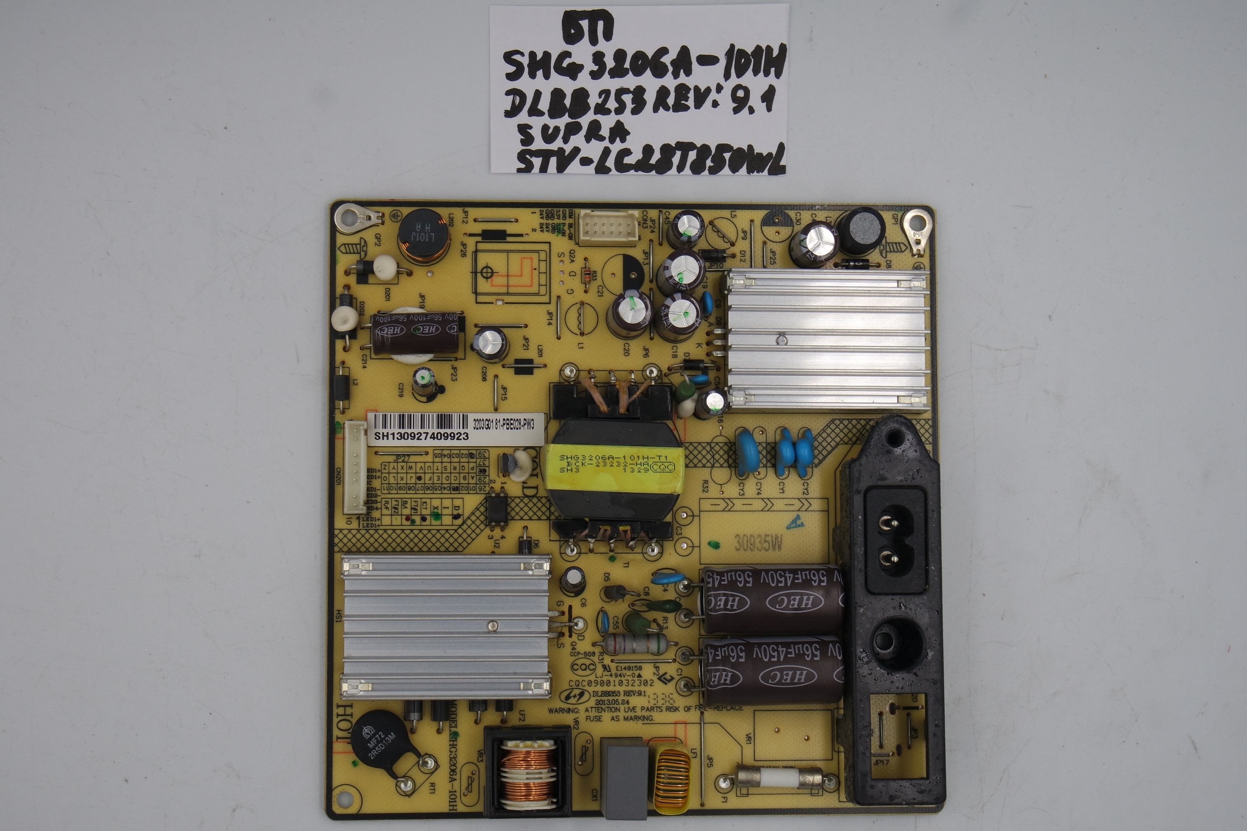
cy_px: 416
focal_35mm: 59
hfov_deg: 33.9
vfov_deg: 23.0
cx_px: 624
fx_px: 2044
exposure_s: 1/125
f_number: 5.6
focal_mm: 22
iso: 160
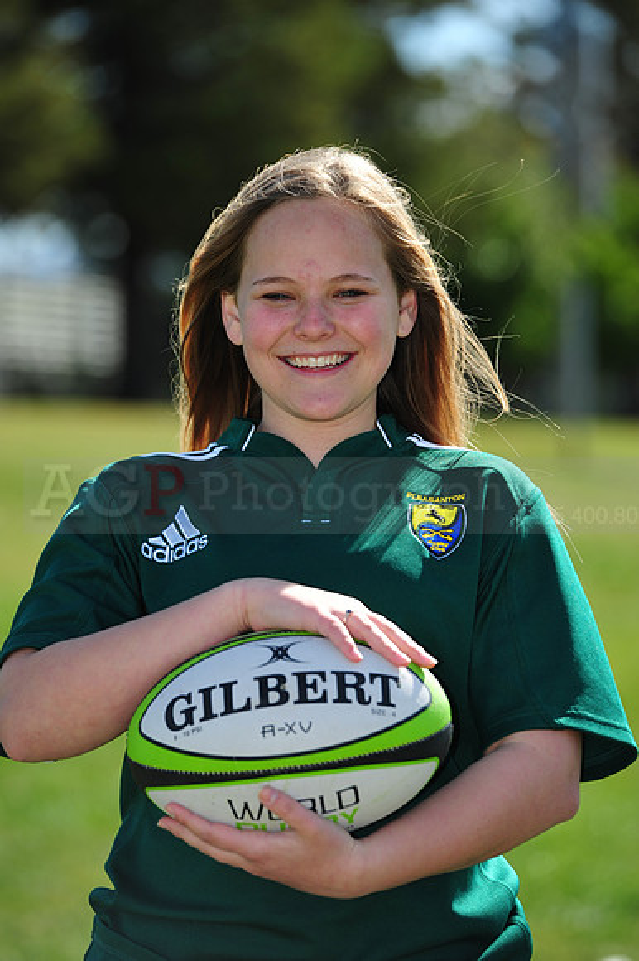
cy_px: 480
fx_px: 5331
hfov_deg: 6.9
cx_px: 320
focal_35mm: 200
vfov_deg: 10.3
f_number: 4.5
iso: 200
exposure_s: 1/800
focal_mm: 200
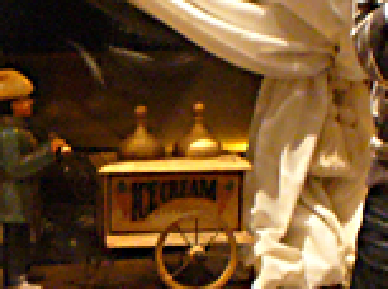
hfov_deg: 10.2
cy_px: 269
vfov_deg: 7.6
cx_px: 79
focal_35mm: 194
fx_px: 2169
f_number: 2.8
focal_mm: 6.1
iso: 200
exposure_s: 1/8
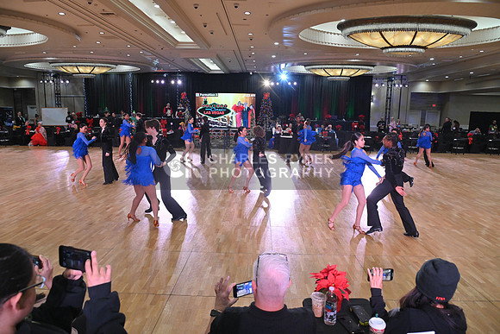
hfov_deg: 73.7
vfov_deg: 53.2
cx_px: 250
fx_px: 333
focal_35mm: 24
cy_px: 167
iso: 3200
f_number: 5.6
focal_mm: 24
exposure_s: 1/400
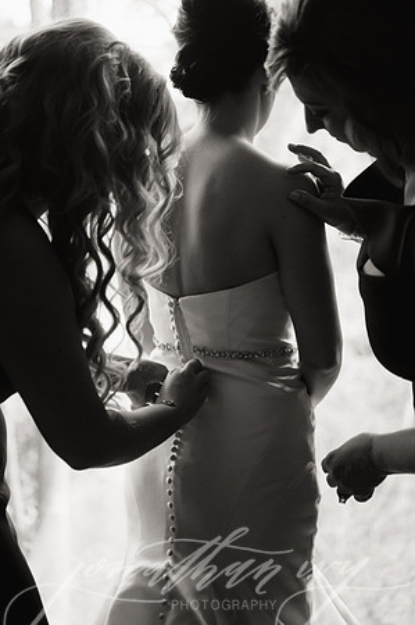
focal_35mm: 60
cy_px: 312
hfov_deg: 22.6
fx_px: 1040
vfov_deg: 33.4
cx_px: 208
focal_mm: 60
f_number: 2.8
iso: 4000
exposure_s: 1/200
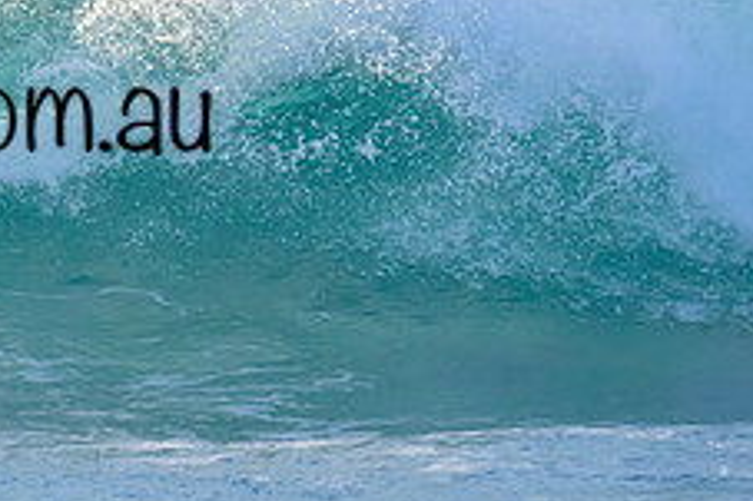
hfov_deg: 1.3
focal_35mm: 1553
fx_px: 32459
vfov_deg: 0.9
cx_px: -129
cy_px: 67
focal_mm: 590
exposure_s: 1/2000
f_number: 11
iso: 2800
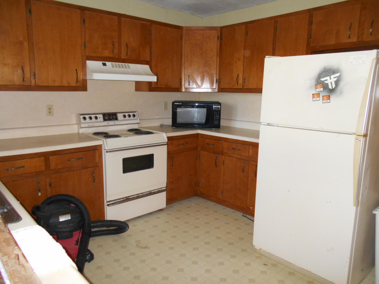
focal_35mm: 26
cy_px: 142
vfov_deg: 53.1
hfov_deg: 67.3
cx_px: 190
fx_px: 285
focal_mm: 4.6
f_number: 3.2
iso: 320
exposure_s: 1/25
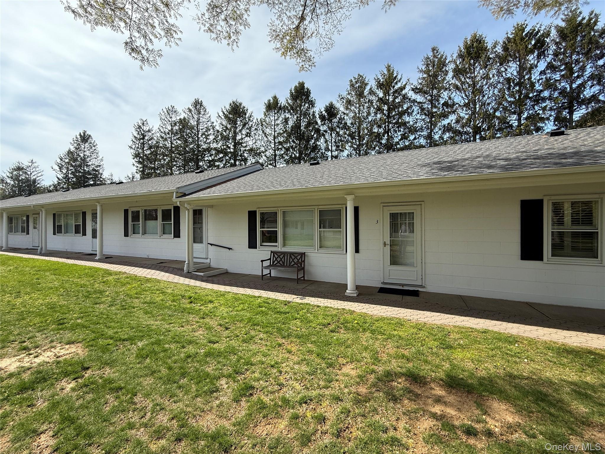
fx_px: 245
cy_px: 227
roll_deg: -0.3
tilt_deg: +1.8
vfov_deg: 85.7
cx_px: 302
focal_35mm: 14
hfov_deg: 102.1
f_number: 2.2
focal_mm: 2.22
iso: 50
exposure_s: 1/853
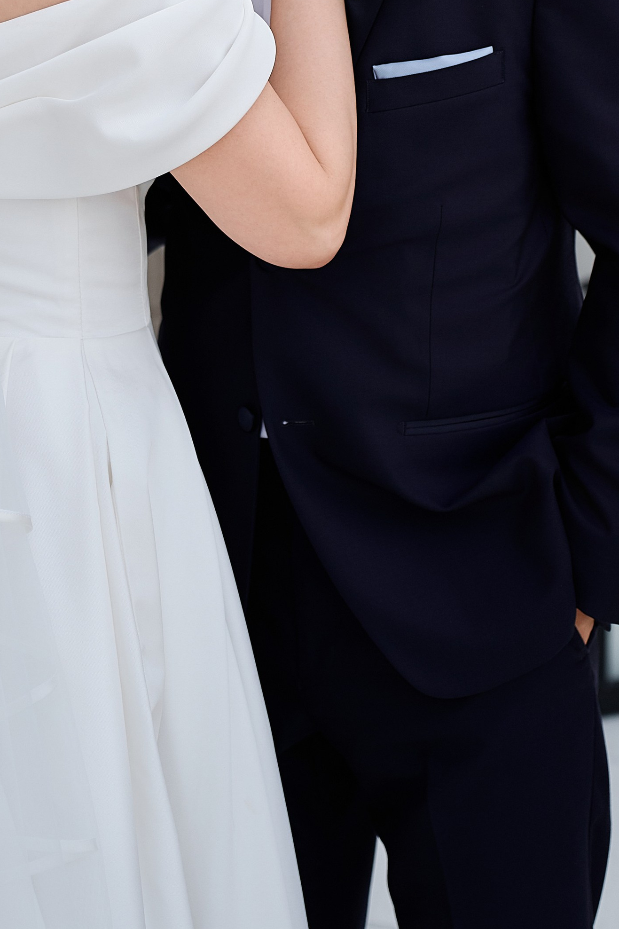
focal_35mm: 103
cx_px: 197
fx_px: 2657
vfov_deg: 19.4
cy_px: 50
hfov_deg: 13.3
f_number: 2.8
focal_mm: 53
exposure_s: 1/2000
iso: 320
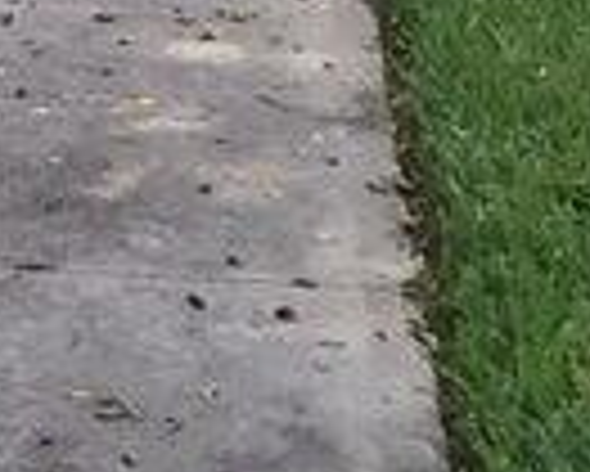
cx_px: -613
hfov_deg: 8.3
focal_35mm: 221
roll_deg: +1.5
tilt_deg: +1.5
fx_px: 3862
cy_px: -1061
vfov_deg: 6.3
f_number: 2.2
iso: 32
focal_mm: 4.15
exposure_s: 1/719
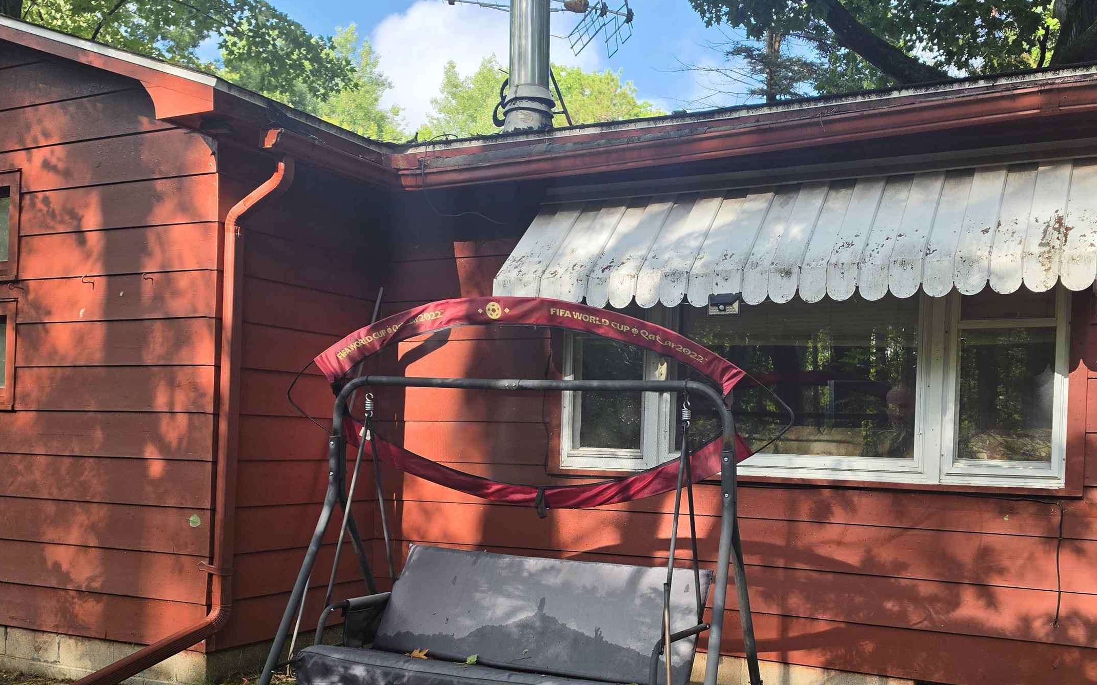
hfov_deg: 55.2
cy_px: 448
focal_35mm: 35
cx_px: 602
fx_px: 1046
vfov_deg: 36.0
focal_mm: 6.5
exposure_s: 1/2265
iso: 64
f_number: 1.4
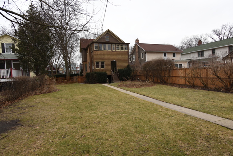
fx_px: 129
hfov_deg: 84.0
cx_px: 116
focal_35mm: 20
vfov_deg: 62.0
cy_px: 78
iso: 800
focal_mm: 20
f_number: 5.6
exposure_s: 1/640
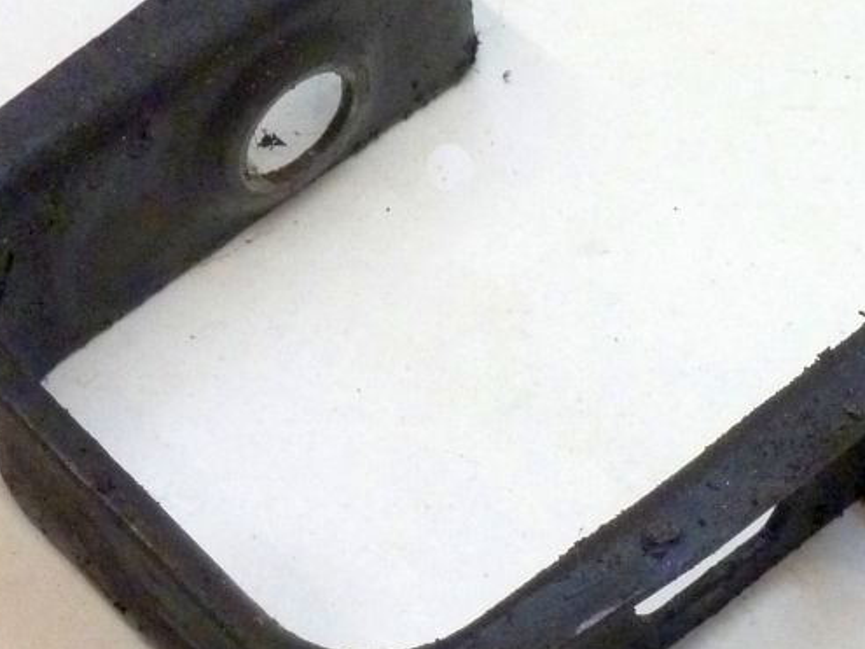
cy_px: 301
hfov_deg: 13.4
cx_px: 509
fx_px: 3672
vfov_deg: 10.1
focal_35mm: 147
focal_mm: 12.8
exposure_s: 1/30
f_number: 4.2
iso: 400
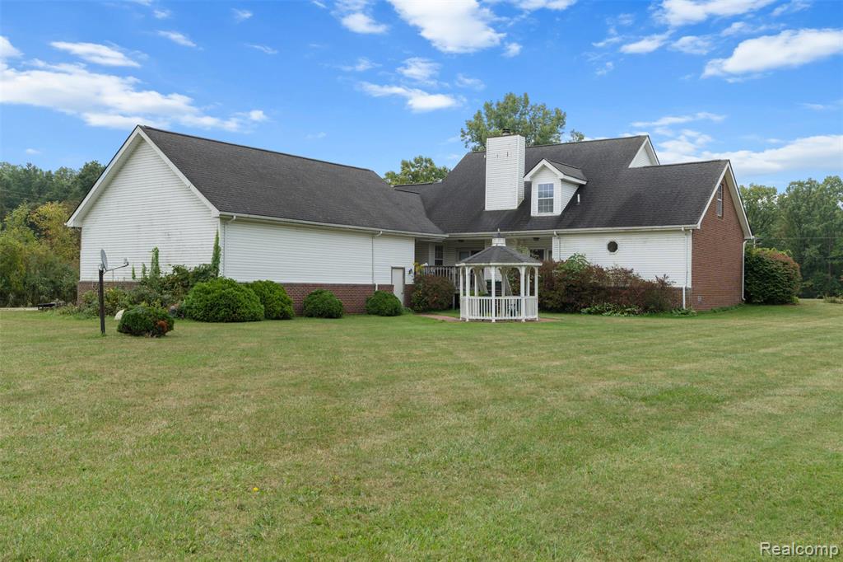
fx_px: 819
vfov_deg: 37.8
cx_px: 422
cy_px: 281
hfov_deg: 54.4
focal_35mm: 35
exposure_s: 1/80
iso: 400
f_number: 8
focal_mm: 35
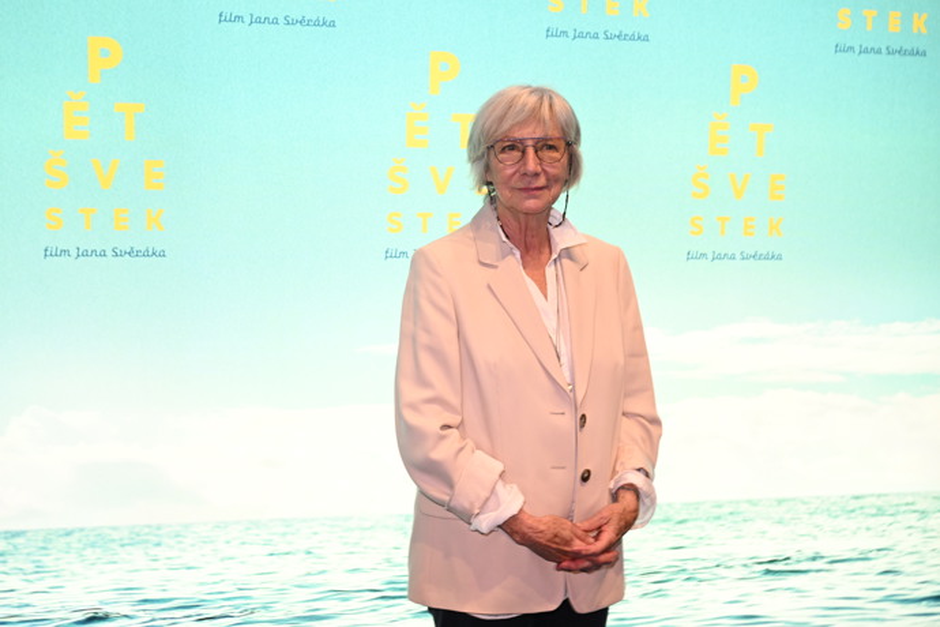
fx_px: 1227
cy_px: 314
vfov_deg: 28.6
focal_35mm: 47
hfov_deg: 41.9
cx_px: 470
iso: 1600
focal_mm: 47
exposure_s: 1/125
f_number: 5.6
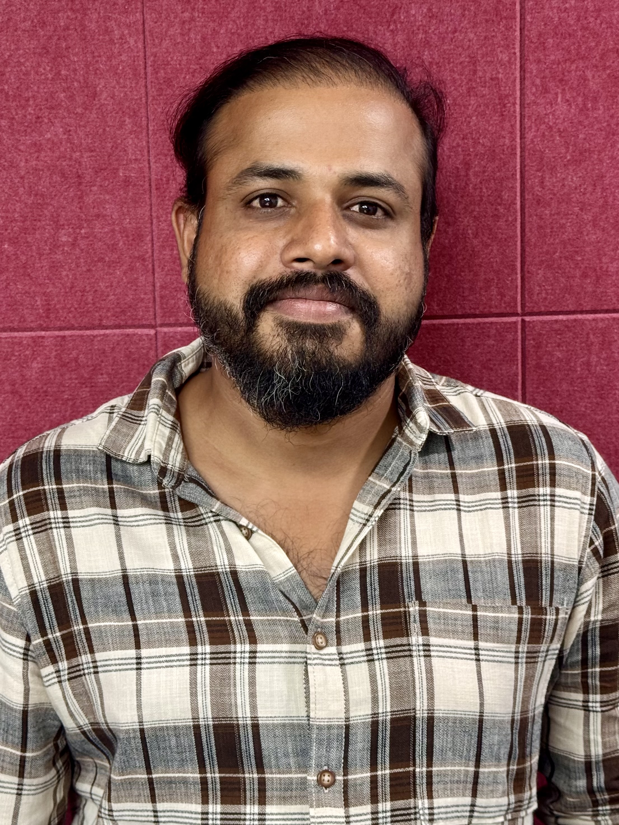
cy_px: 412
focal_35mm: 48
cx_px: 310
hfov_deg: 30.3
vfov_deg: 39.7
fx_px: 1144
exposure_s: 1/50
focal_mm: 6.76
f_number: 1.78
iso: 200
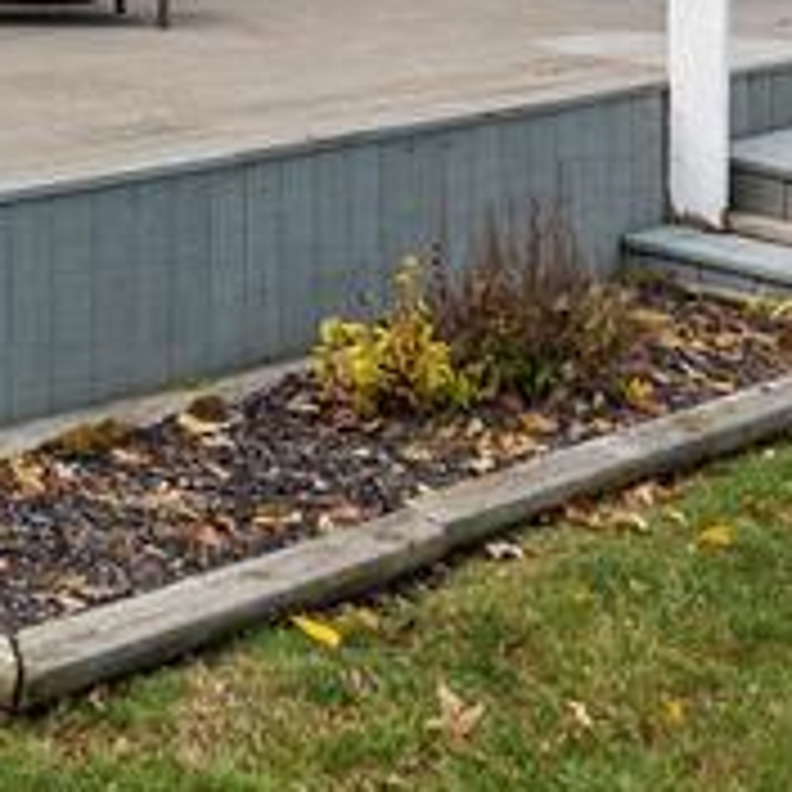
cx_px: -702
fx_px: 2174
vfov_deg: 16.5
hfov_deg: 16.6
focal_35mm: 84
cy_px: -713
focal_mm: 17
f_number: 4
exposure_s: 1/400
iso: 100
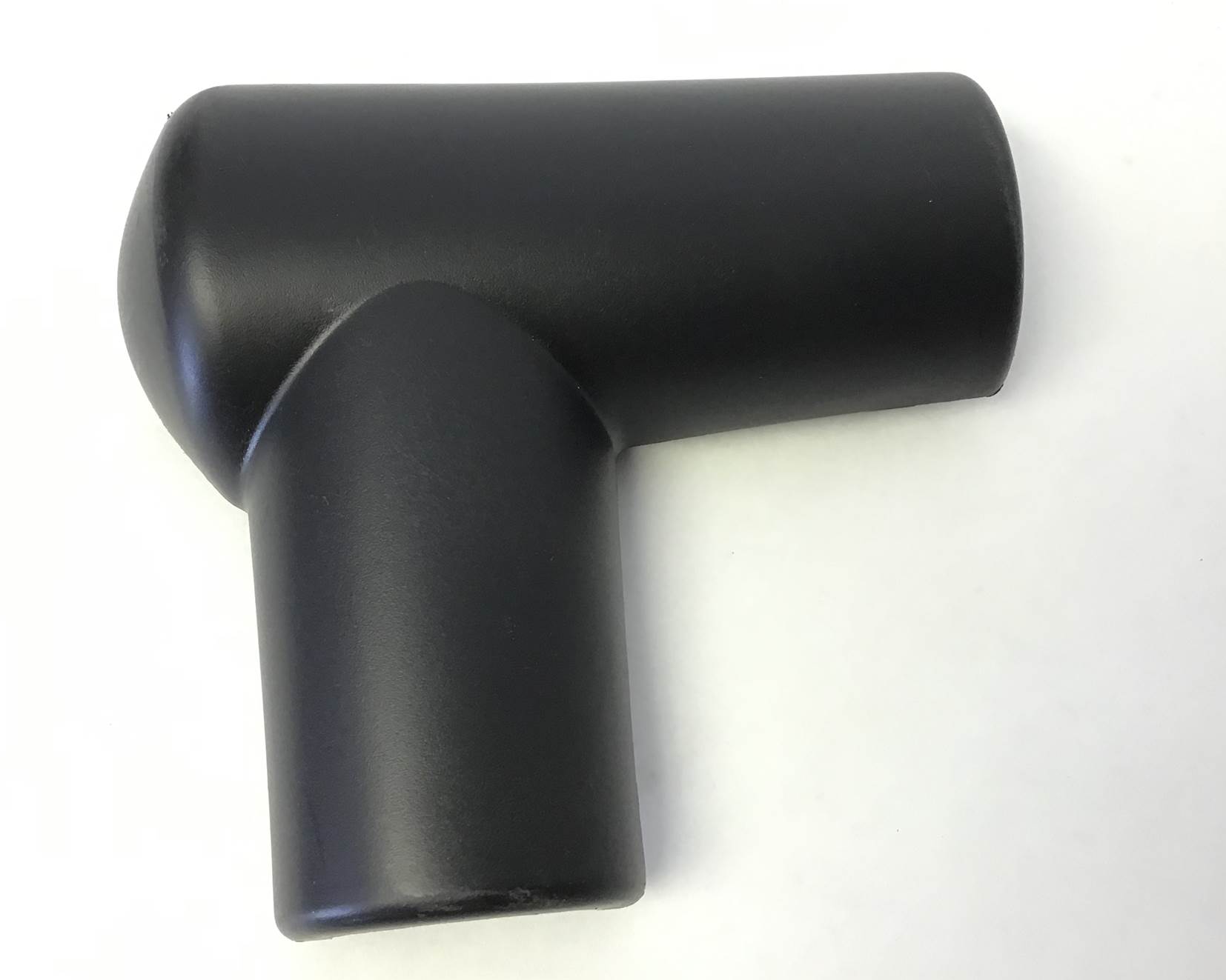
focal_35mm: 37
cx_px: 554
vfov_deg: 40.1
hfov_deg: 49.0
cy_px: 477
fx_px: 1342
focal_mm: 3.3
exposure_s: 1/30
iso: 40
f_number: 2.4
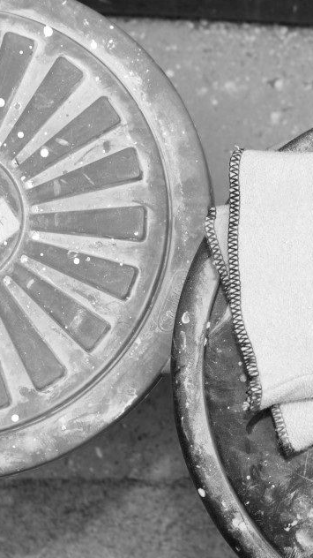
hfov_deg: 19.5
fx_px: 901
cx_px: 244
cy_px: 272
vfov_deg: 34.4
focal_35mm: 61
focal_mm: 24
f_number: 5
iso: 180
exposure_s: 1/60
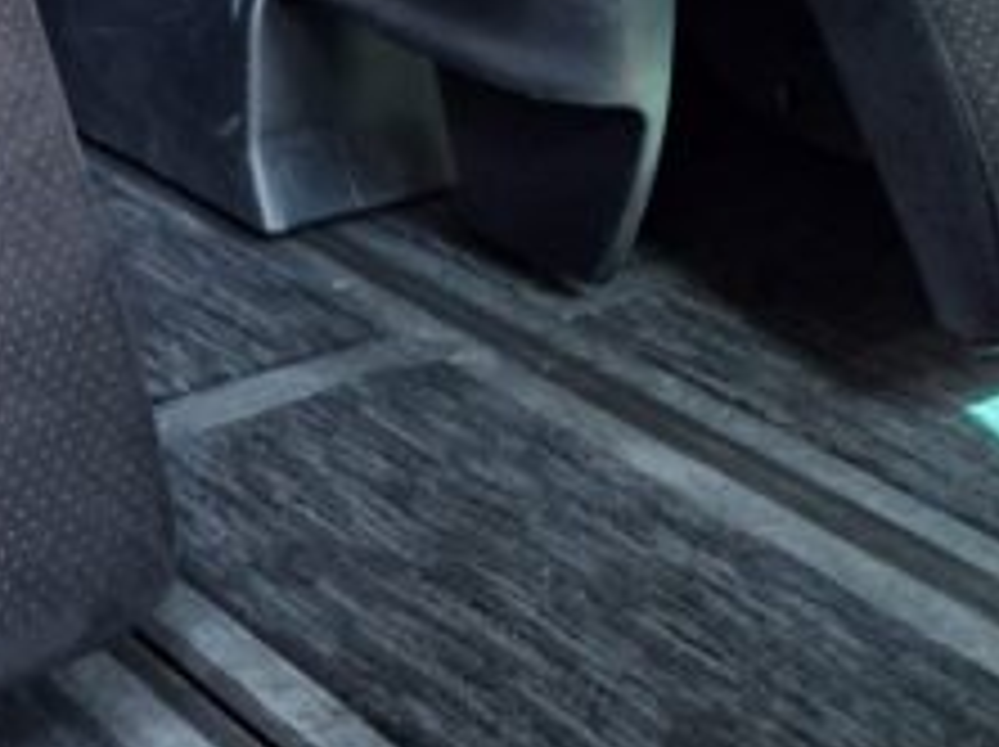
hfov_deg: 22.1
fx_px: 2393
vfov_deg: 15.9
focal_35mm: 83
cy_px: -459
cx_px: -135
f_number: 1.8
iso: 250
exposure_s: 1/100
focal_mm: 5.4
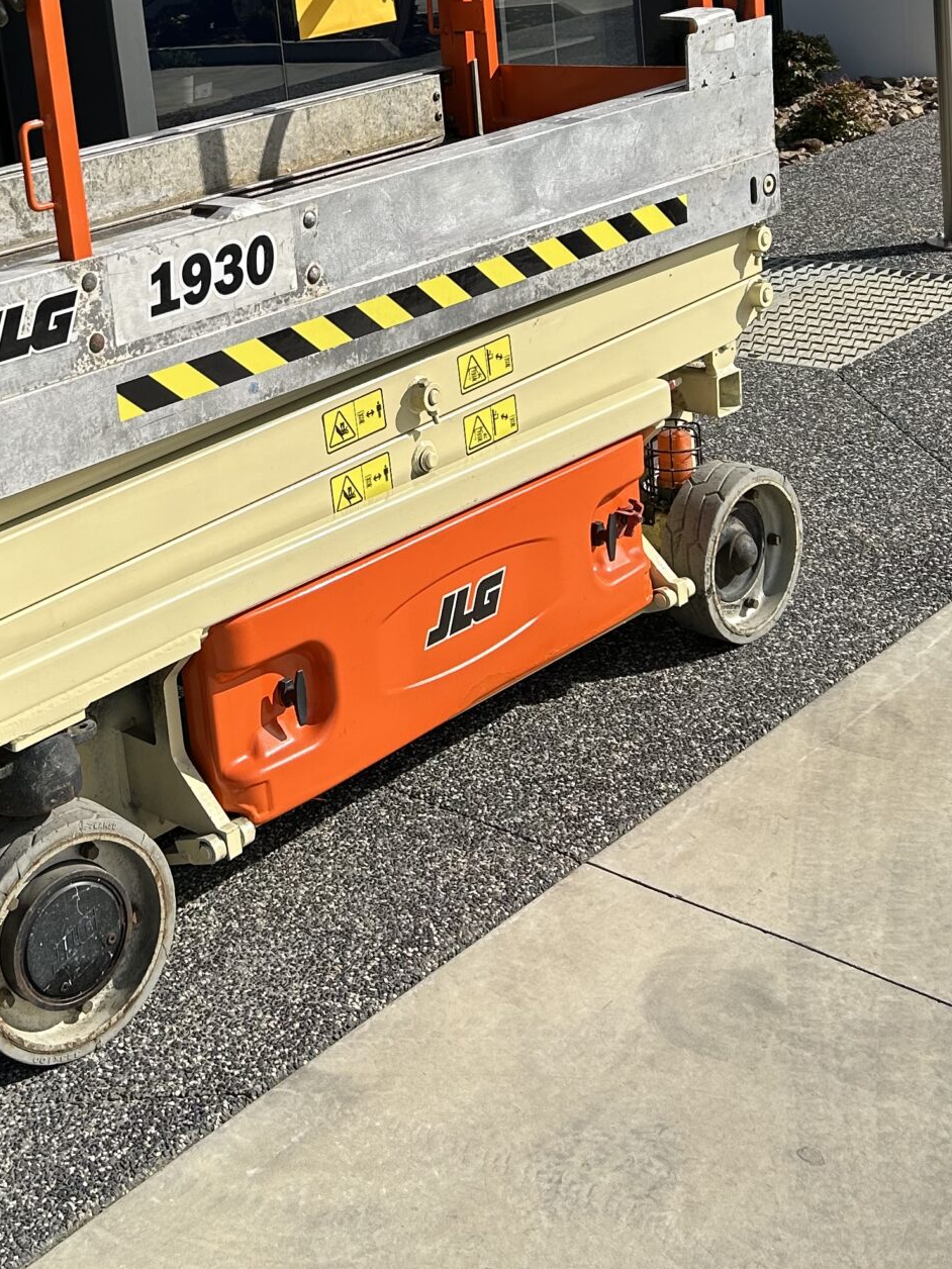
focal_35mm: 53
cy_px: 206
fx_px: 1943
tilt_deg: -10.8
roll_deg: +6.9
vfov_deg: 34.7
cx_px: 239
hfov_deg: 27.2
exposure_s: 1/4630
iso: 50
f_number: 1.5
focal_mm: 5.7
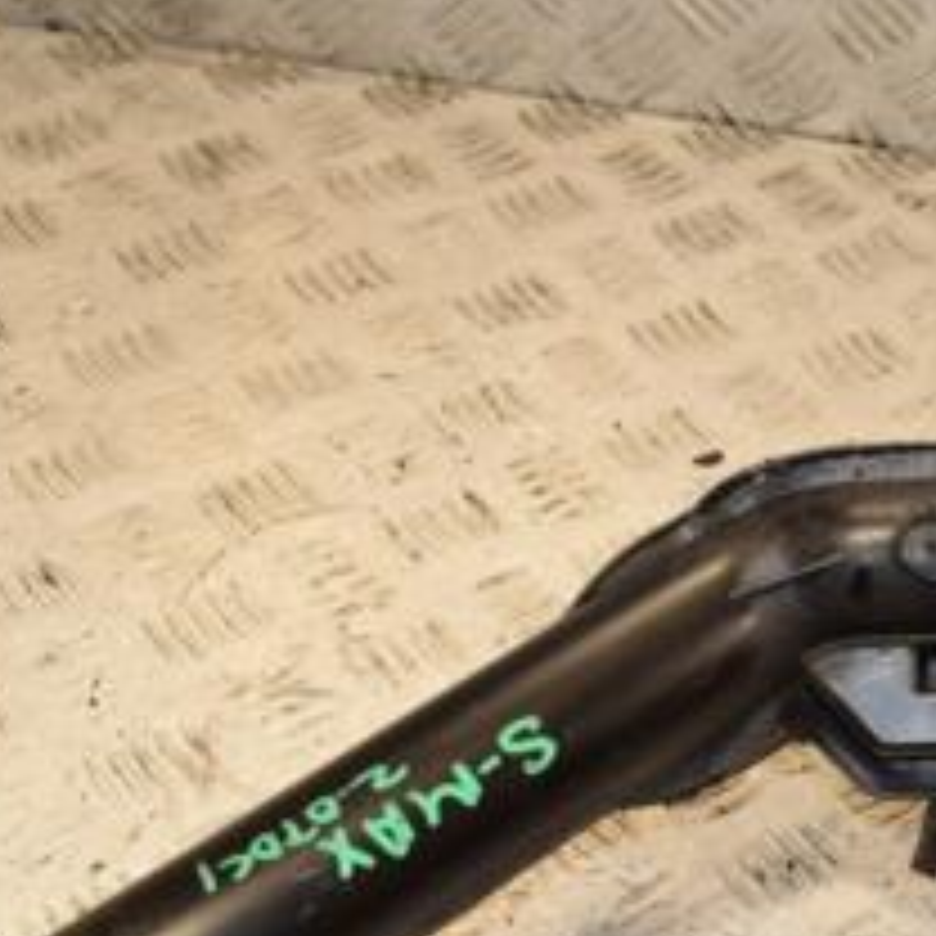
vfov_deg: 20.9
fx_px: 2478
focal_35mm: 81
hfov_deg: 21.1
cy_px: 860
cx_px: 783
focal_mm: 22
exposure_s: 1/200
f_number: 6.3
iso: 800
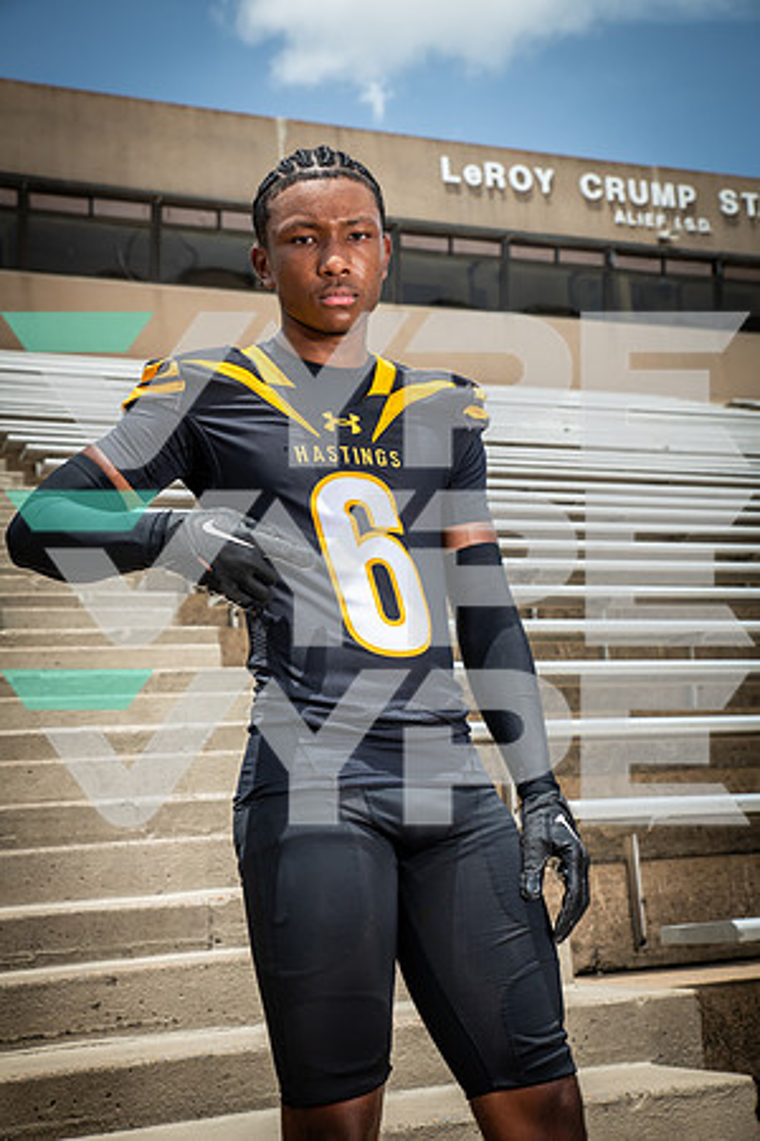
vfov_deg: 39.6
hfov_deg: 27.0
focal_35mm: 50
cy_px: 570
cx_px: 380
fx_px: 1583
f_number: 7.1
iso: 100
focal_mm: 50
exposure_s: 1/500
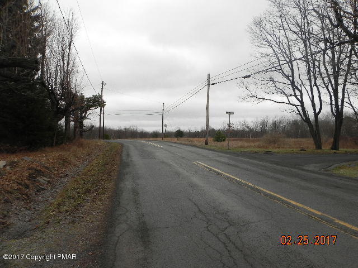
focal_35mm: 26
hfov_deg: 67.3
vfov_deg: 53.1
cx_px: 179
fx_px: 269
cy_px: 134
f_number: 5.6
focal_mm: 4.6
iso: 160
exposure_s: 1/220
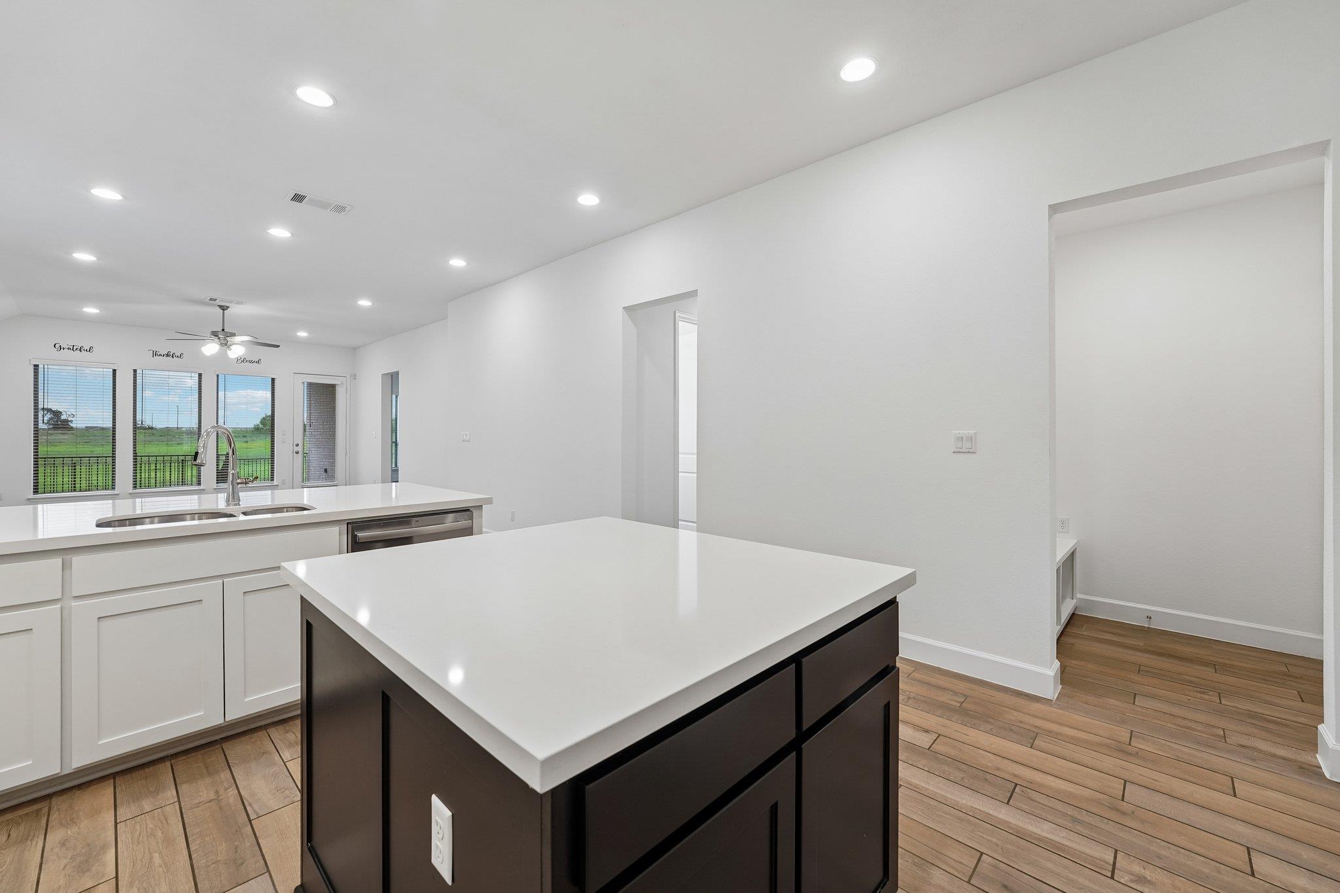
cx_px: 670
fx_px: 521
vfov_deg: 81.2
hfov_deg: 104.3
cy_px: 446
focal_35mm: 14
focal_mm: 14
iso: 400
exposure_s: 1/20
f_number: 8
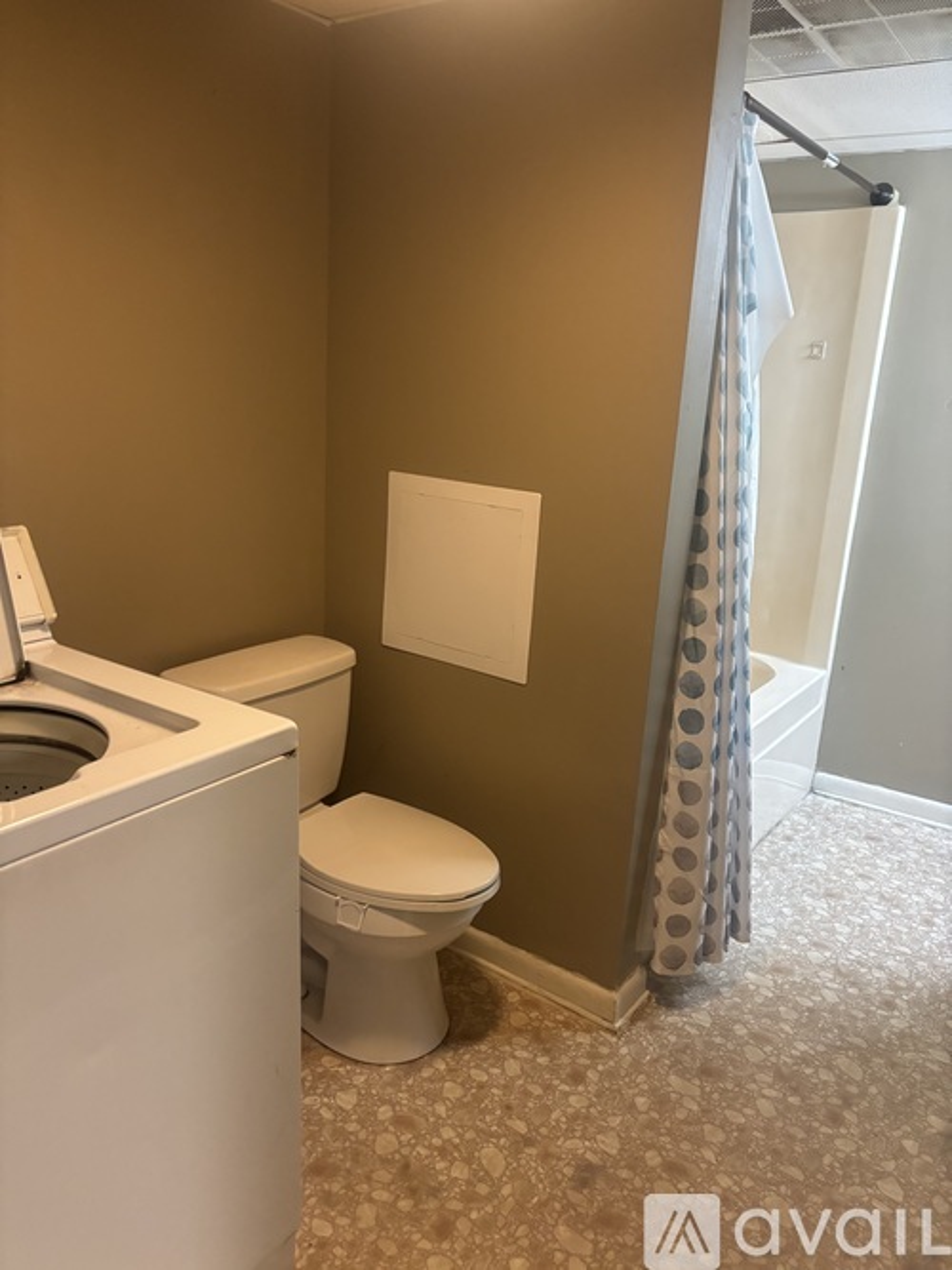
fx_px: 954
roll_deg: -4.3
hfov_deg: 53.0
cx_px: 476
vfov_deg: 67.3
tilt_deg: -16.1
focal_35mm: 26
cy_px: 635
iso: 500
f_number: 1.6
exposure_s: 1/60
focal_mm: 5.96
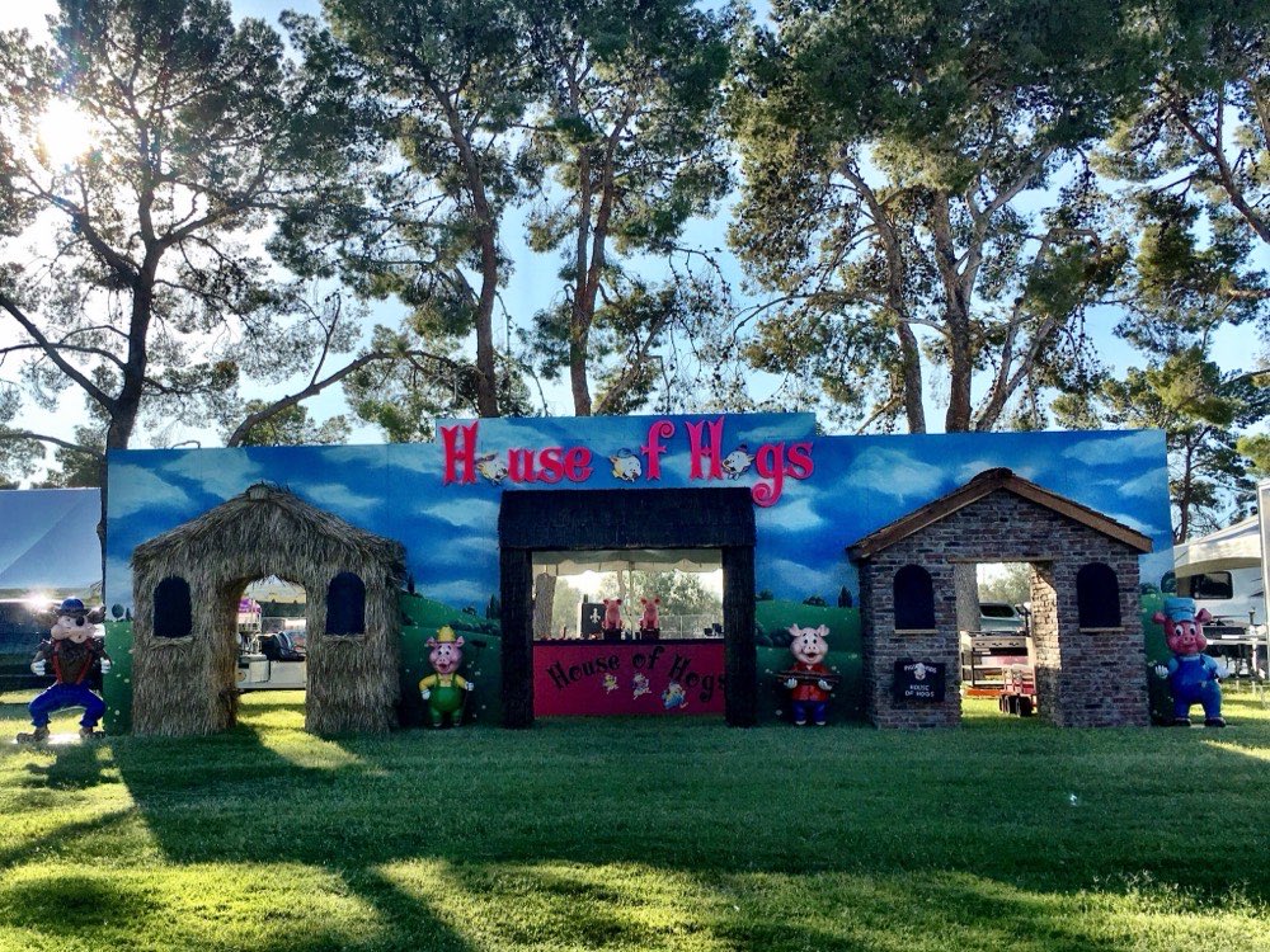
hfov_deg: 61.7
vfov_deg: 48.2
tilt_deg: +6.4
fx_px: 1064
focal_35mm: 29
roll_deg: +0.1
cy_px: 476
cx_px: 635
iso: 25
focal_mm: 4.15
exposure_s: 1/1508
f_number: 2.2
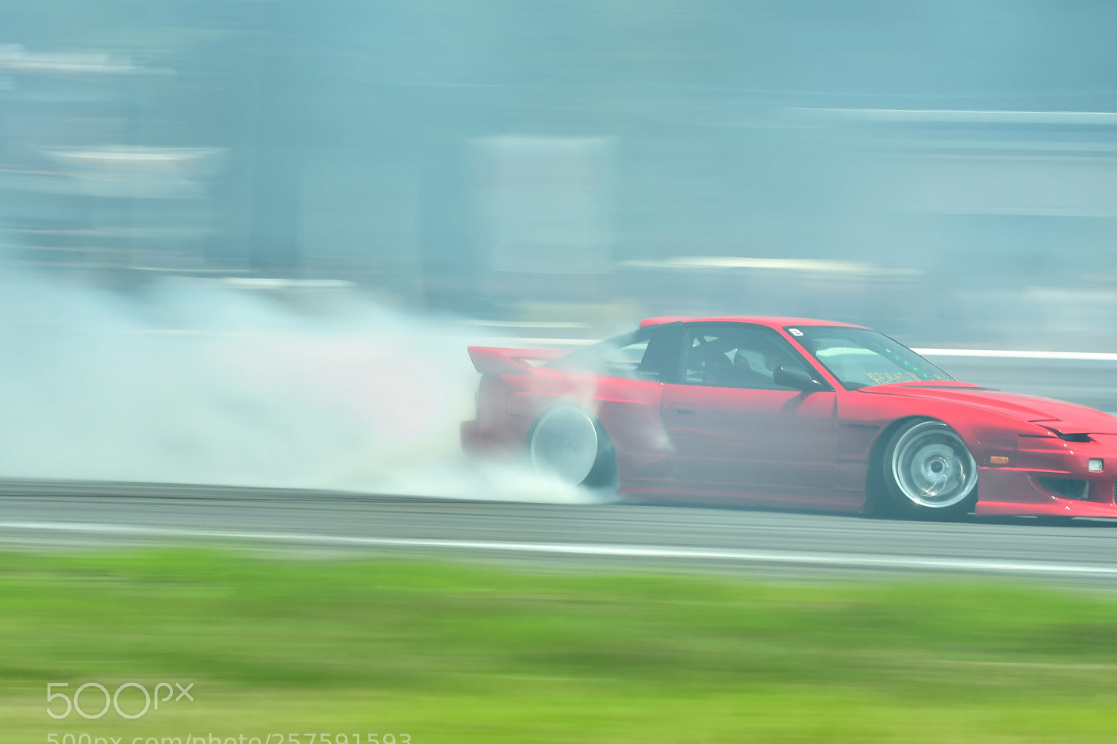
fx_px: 4125
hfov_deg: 15.4
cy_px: 382
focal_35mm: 133
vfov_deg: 10.3
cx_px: 631
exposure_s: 1/20
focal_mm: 78
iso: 63
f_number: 10
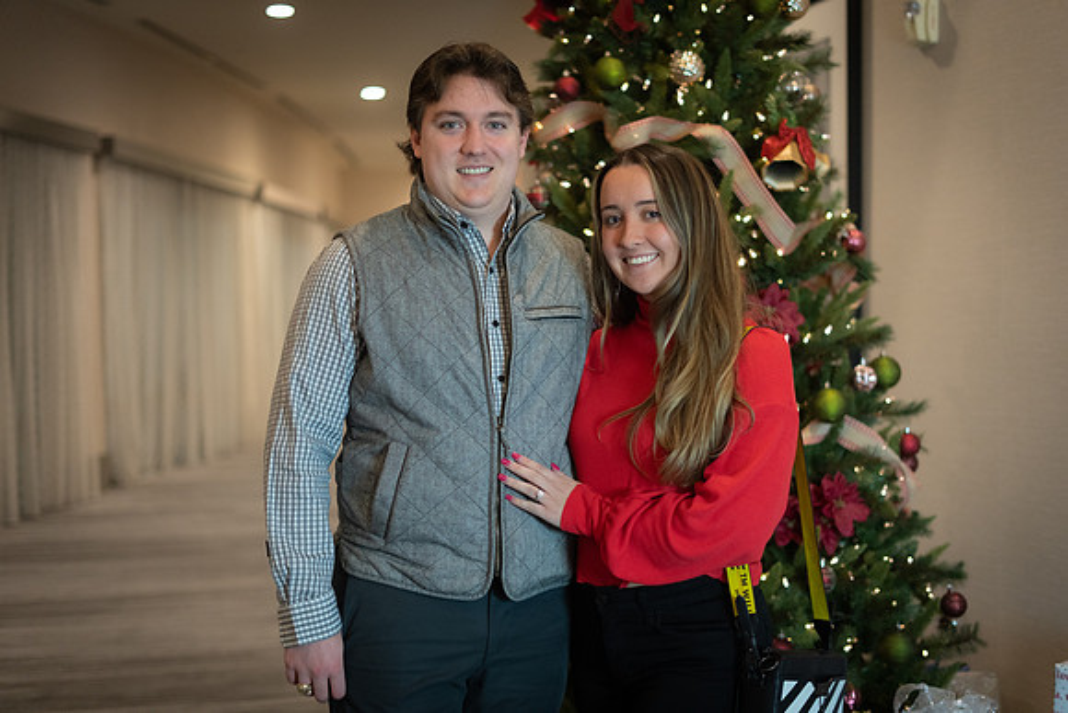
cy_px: 356
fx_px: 1484
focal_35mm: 50
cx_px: 534
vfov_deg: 27.0
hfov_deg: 39.6
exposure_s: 1/320
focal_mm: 50
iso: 1600
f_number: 1.8
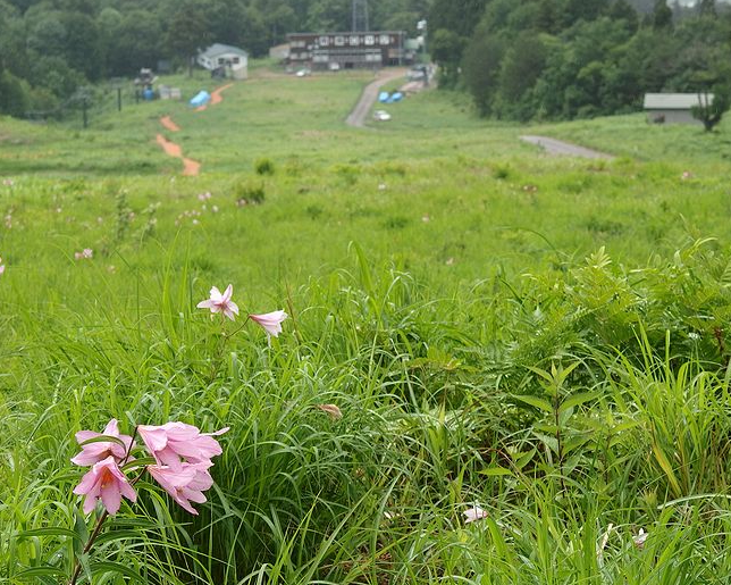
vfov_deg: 11.2
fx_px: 2985
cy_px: 292
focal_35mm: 138
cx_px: 372
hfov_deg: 14.0
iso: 100
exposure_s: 1/400
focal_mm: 23.5
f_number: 3.5
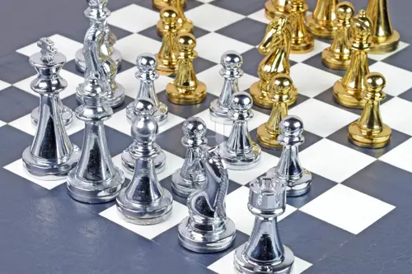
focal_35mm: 82
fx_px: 944
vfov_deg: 16.5
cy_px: 137
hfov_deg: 24.6
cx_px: 206
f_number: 16
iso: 800
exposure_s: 1/25
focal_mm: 55
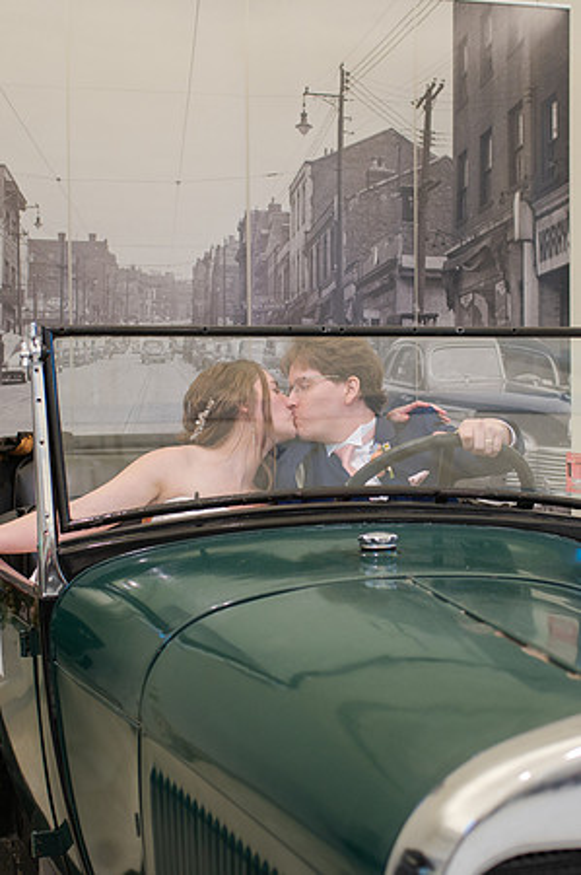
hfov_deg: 25.7
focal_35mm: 53
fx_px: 1275
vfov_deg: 37.8
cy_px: 438
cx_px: 301
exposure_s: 1/250
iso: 800
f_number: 3.2
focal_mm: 35
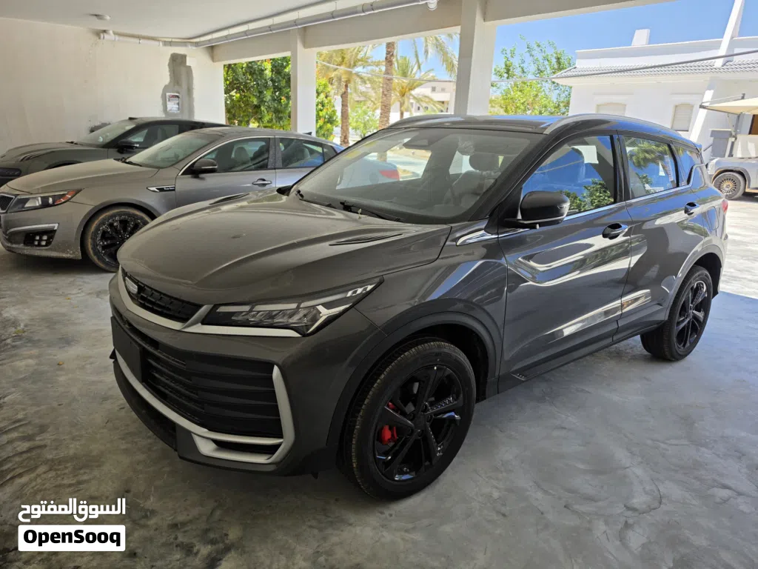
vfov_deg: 58.9
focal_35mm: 23
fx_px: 504
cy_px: 284
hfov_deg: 73.9
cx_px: 379
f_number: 1.4
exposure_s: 1/3502
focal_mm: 6.5
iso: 64
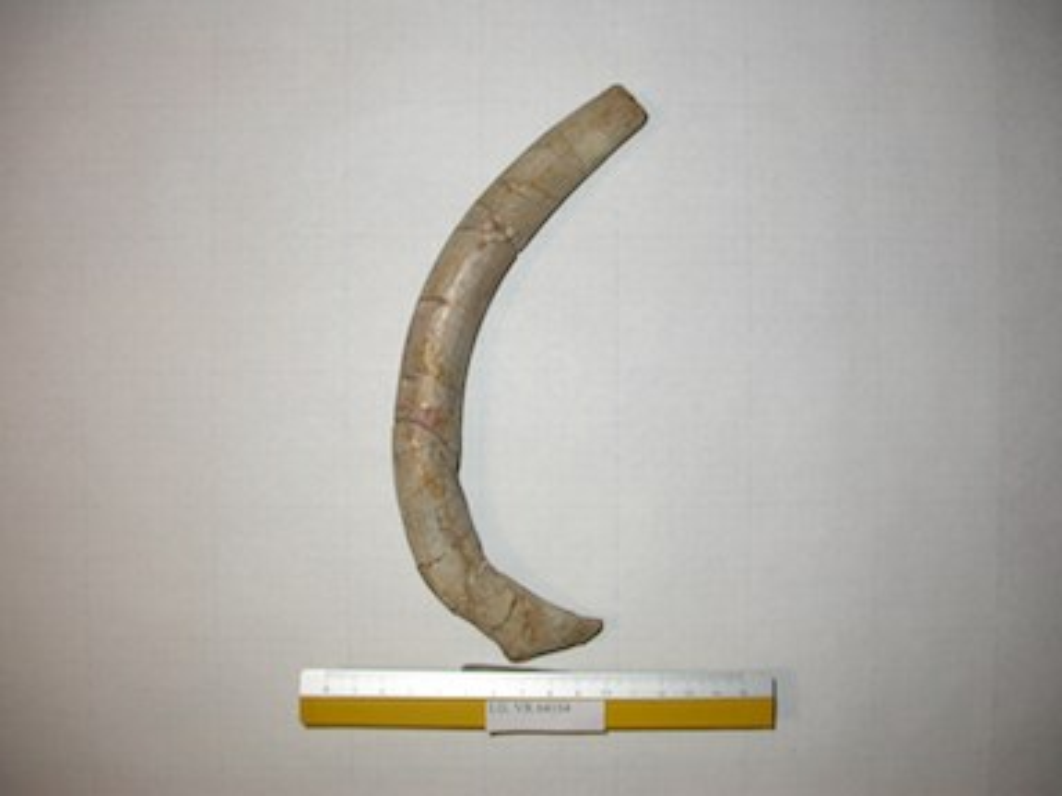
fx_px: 1166
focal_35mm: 38
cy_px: 398
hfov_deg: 49.0
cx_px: 531
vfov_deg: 37.7
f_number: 2.6
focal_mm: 7.85
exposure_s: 1/60
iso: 100
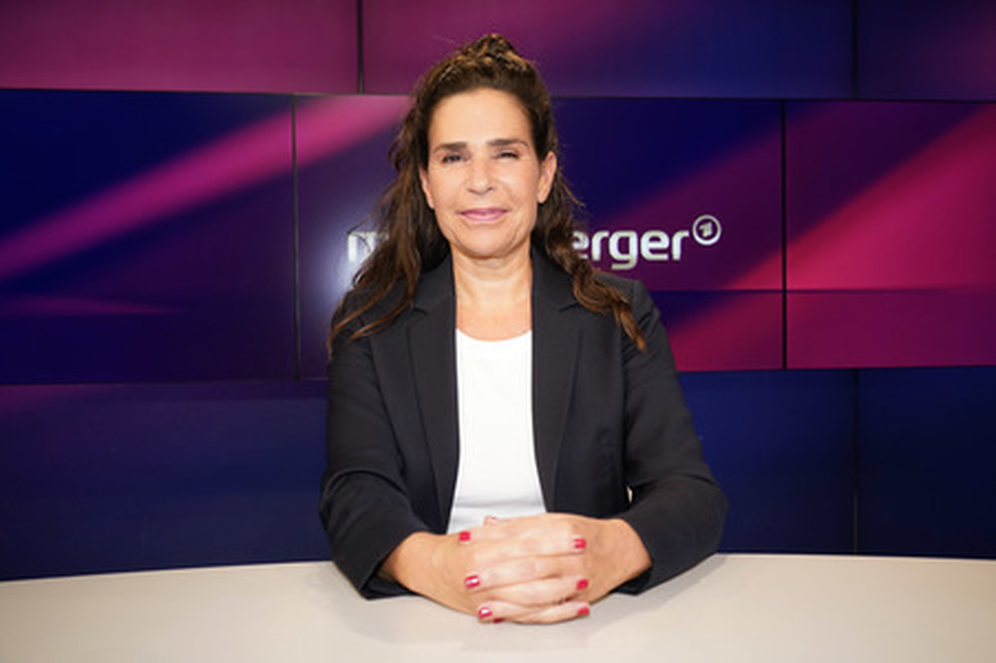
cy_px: 332
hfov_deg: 54.5
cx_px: 498
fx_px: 968
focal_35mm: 35
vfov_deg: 37.8
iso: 2000
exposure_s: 1/125
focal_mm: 35
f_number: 5
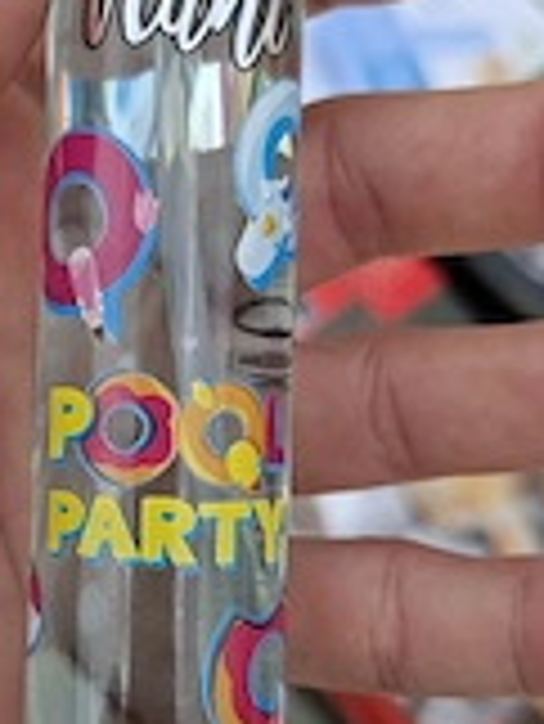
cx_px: 85
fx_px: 1193
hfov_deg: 25.1
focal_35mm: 57
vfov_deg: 33.8
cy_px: 369
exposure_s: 1/1429
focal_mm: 5.54
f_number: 1.8
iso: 50
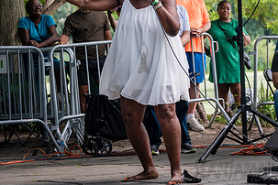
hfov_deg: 15.1
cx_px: 261
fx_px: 1035
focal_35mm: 134
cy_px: 13
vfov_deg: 10.2
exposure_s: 1/640
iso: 640
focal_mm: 70
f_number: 4
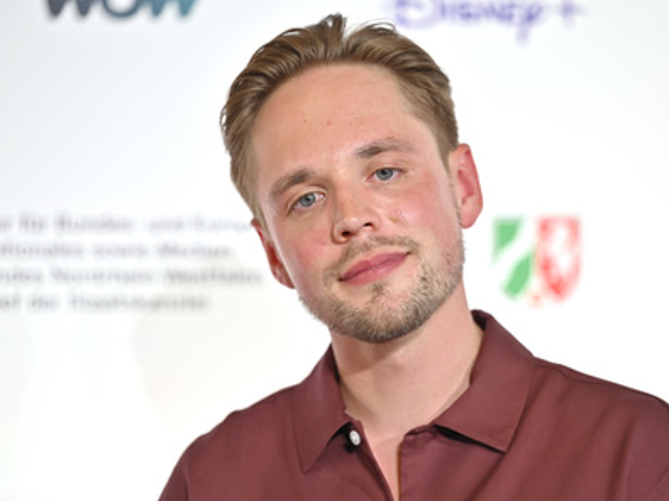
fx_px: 2859
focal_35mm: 148
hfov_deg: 13.3
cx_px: 362
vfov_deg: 10.0
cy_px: 252
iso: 400
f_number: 2.8
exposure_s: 1/320
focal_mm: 135
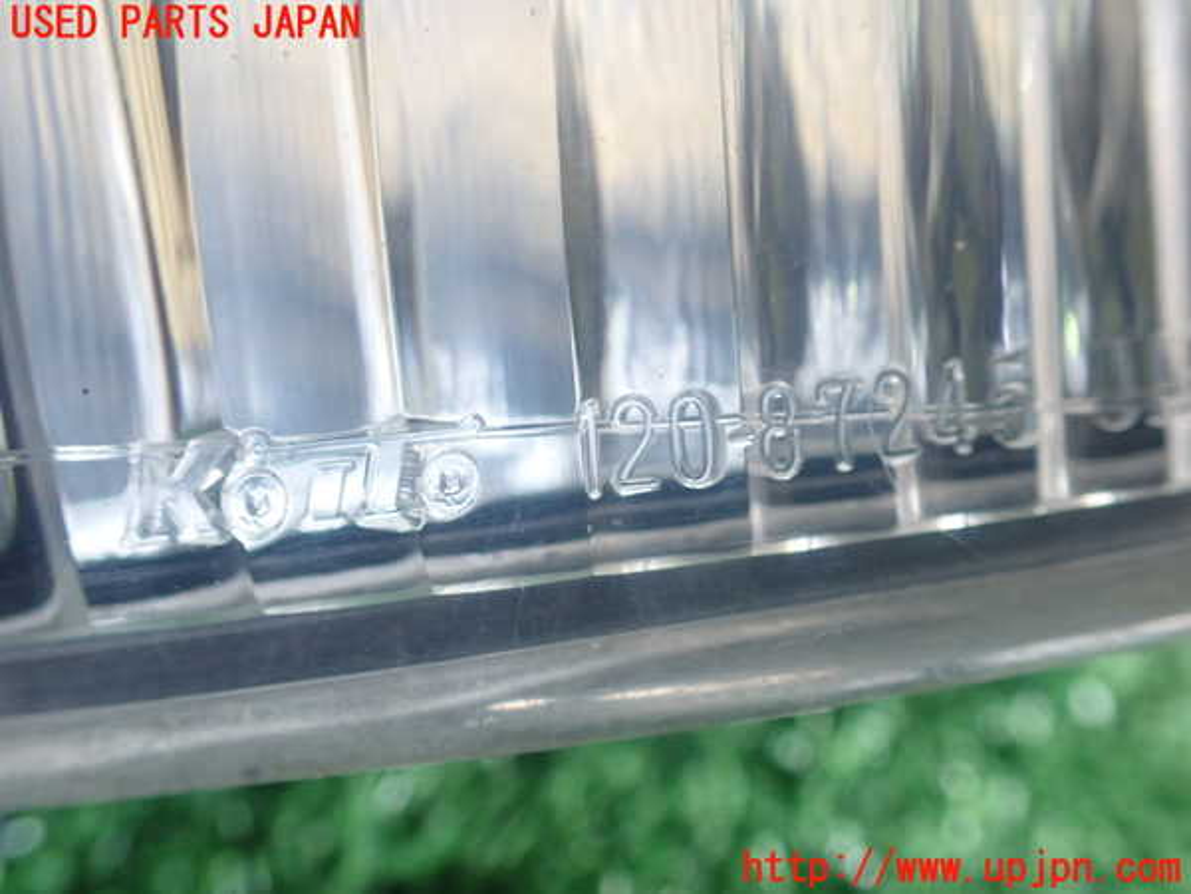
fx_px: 1032
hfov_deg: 60.0
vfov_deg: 46.8
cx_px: 596
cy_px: 447
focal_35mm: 30
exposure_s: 1/125
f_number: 2.3
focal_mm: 5.4
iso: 500
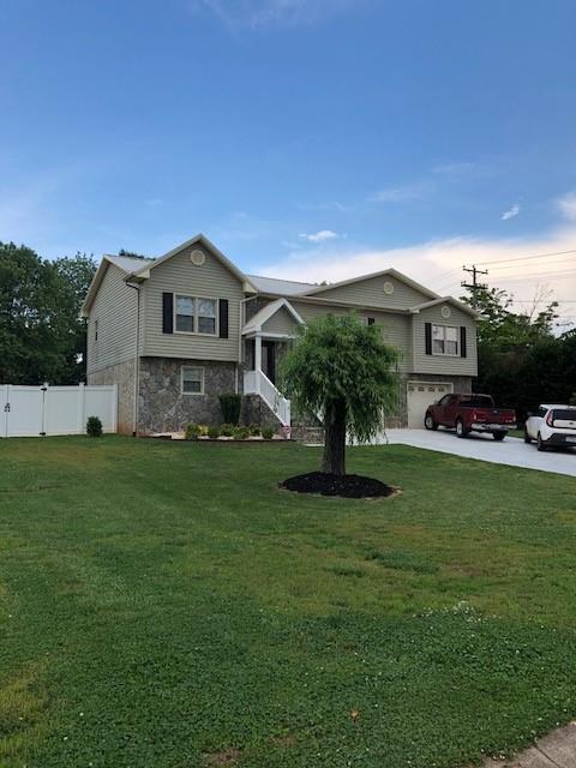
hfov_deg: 49.7
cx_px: 288
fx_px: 621
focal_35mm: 28
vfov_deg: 63.4
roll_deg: -1.1
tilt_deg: +4.1
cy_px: 384
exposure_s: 1/774
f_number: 1.8
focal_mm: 3.99
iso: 20
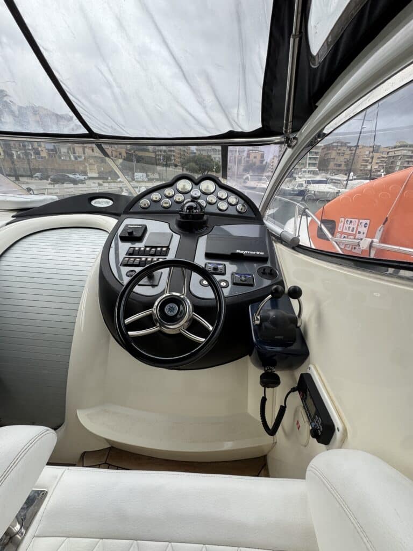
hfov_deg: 85.7
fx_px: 223
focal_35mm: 14
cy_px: 276
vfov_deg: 102.1
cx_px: 206
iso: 50
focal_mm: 2.22
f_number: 2.2
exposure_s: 1/99
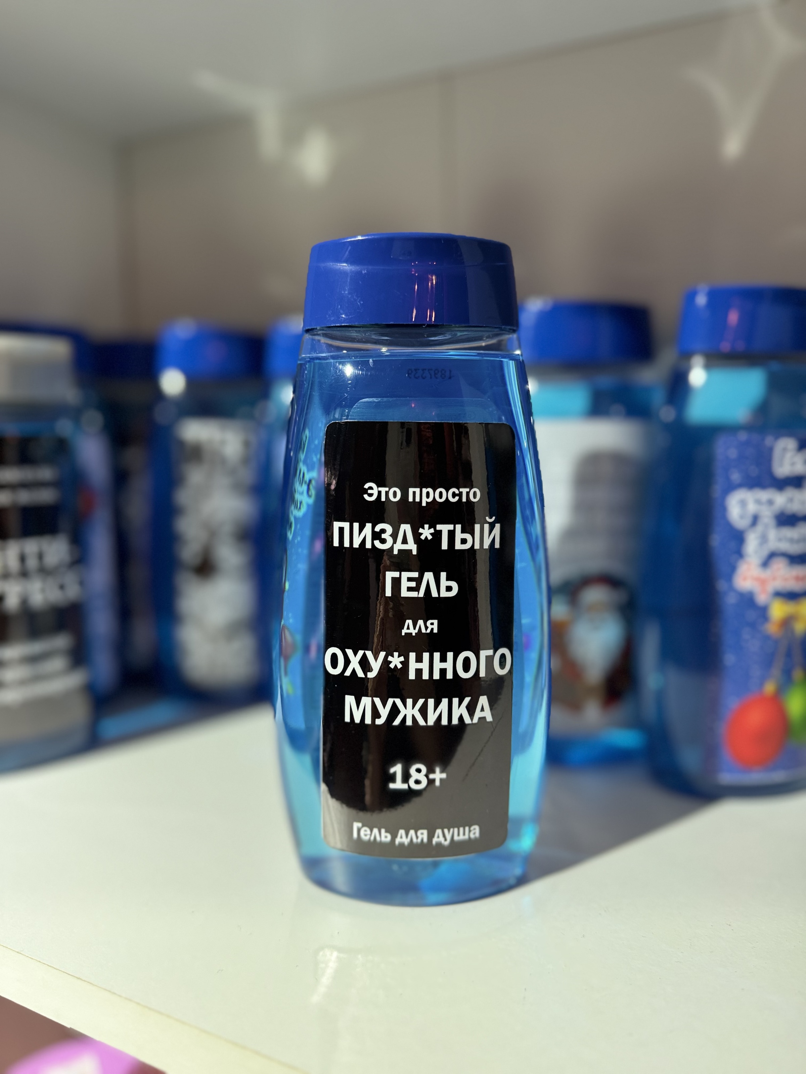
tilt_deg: -7.6
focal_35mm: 24
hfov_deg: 56.8
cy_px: 537
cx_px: 403
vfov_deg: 71.6
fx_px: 745
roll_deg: +0.5
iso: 200
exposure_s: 1/100
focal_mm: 6.76
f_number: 1.78
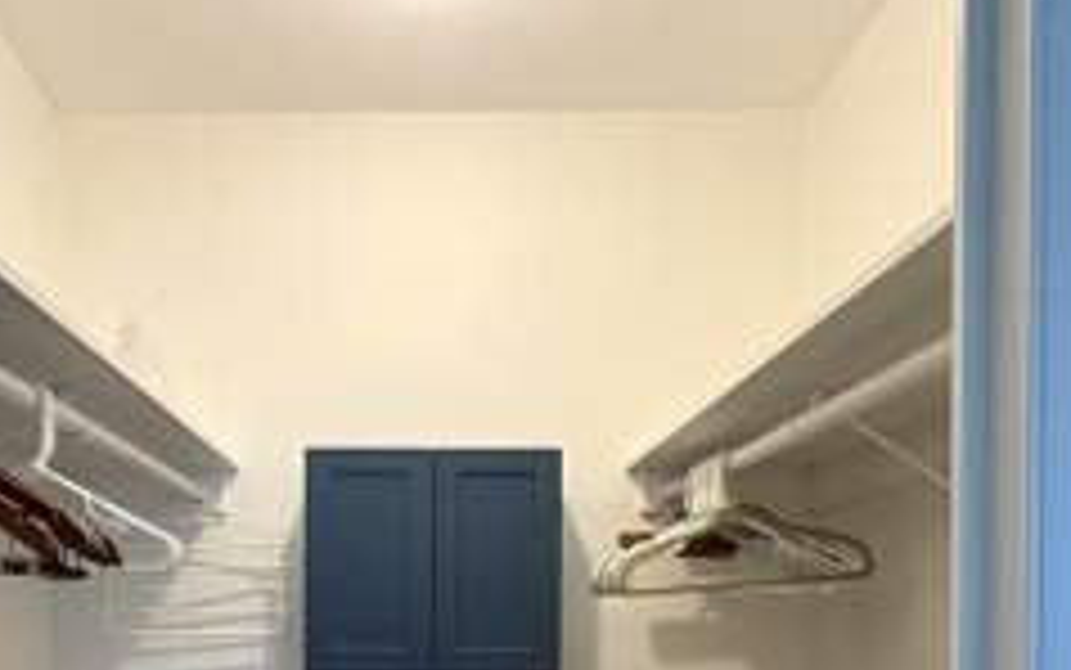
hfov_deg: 59.1
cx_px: 418
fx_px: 934
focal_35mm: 32
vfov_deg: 36.5
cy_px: 630
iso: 160
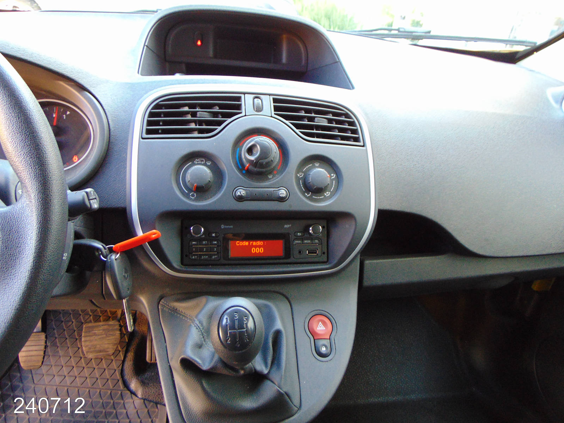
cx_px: 282
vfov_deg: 54.9
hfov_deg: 69.4
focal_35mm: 25
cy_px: 212
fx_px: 407
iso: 400
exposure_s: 1/30
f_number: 3
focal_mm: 4.5
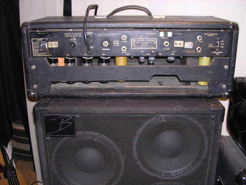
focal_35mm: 38
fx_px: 270
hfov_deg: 49.0
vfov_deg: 37.7
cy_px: 92
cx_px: 123
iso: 117
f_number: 2.8
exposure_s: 1/60.1
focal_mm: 5.8
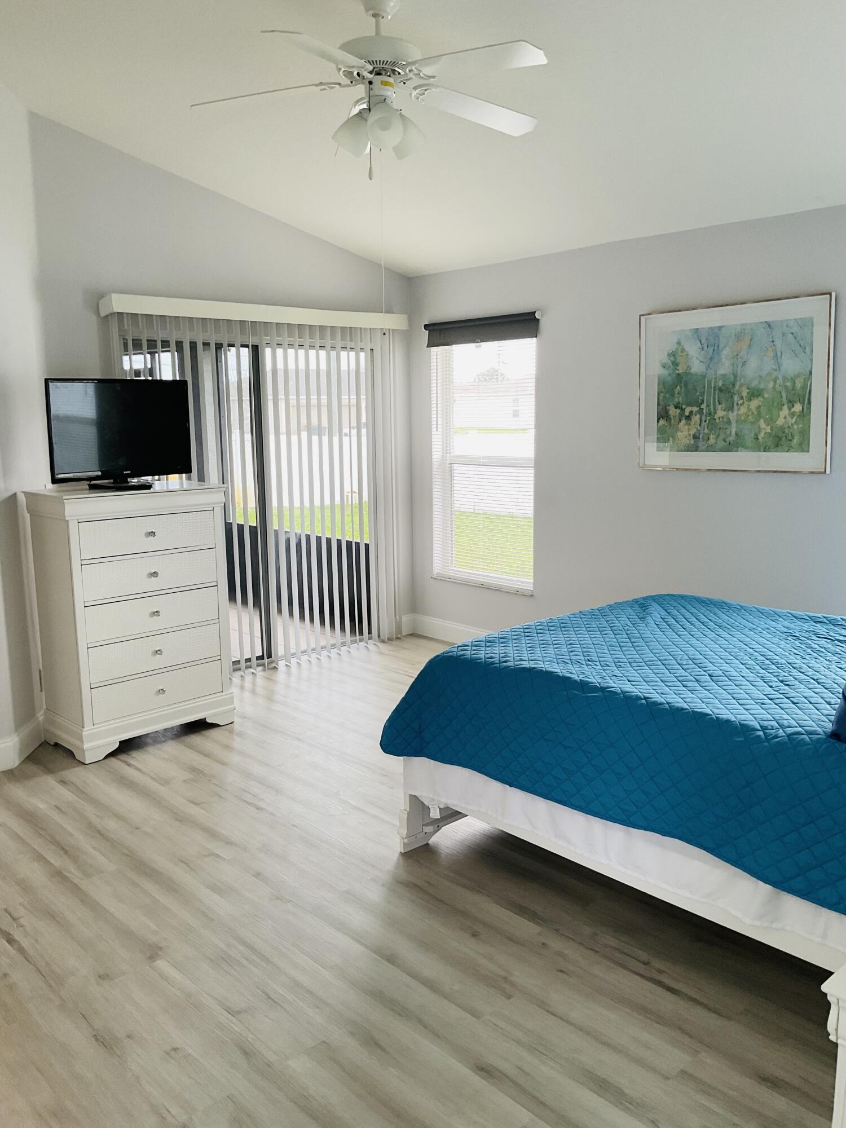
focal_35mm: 29
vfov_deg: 61.7
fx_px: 945
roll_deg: -0.6
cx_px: 423
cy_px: 564
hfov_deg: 48.2
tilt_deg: -8.7
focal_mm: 3
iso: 40
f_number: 1.8
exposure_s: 1/60
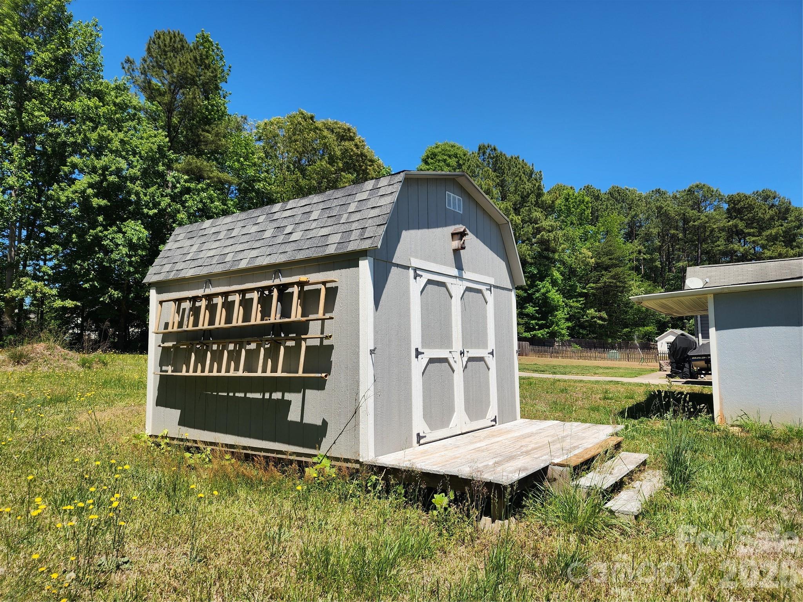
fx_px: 534
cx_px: 402
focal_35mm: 23
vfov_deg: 58.9
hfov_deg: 73.9
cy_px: 301
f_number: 1.8
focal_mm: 6.4
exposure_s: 1/887
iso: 12
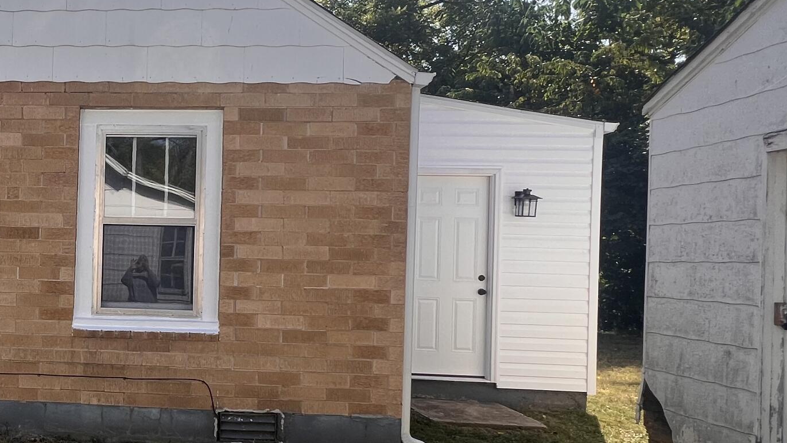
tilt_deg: -0.2
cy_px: 253
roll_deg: -1.2
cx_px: 76
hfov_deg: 54.4
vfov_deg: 37.7
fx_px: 647
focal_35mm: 31
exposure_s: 1/786
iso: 32
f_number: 1.8
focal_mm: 1.57
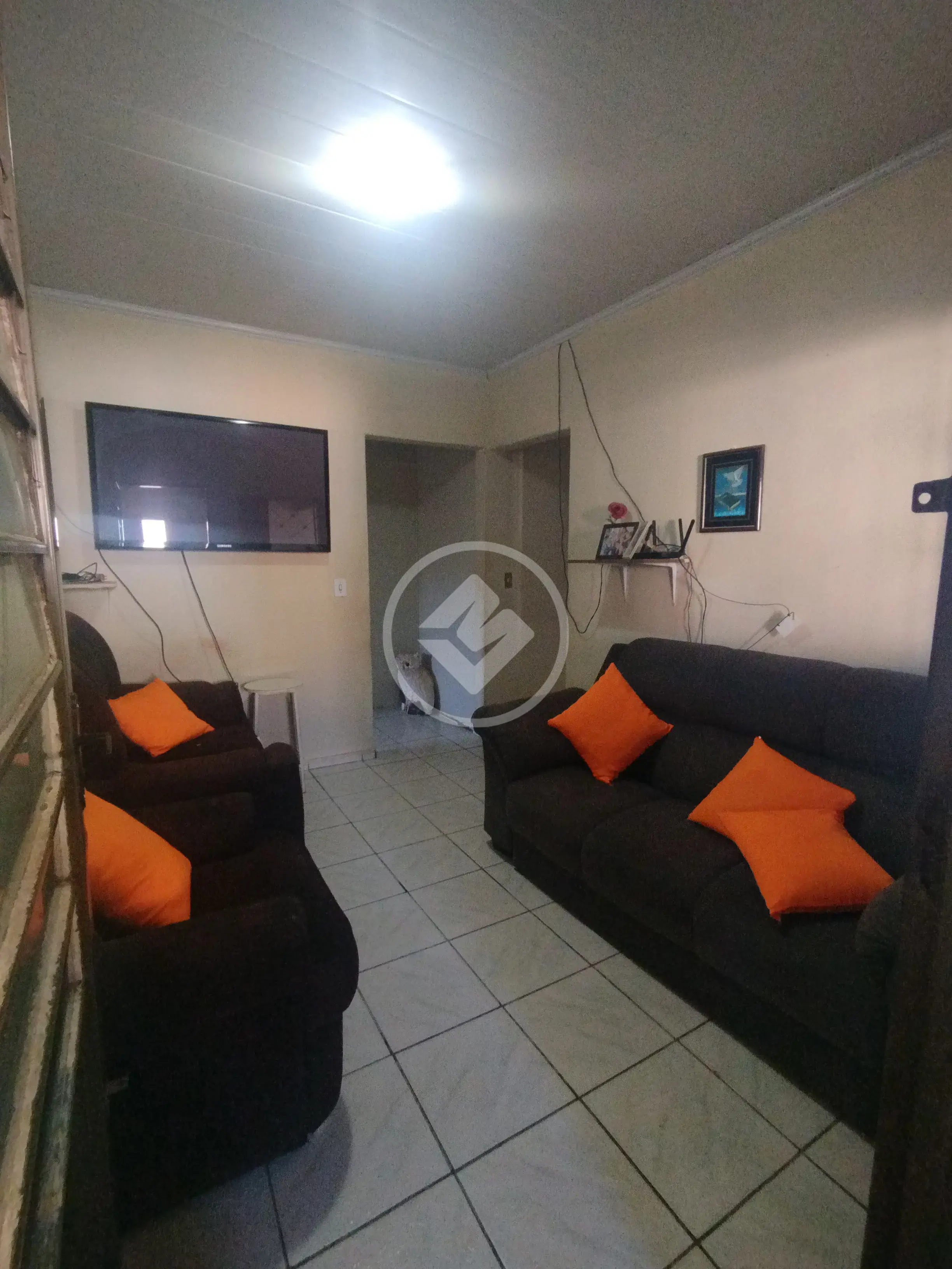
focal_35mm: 15
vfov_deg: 98.2
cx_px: 476
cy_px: 634
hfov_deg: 81.7
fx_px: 550
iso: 200
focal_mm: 1.65
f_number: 2.2
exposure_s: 1/30
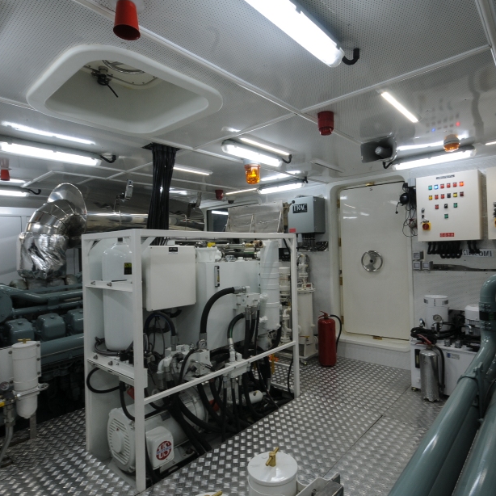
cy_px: 240
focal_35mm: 20
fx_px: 324
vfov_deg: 74.8
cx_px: 265
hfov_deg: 74.7
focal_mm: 10
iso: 200
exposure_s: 1/3
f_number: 14
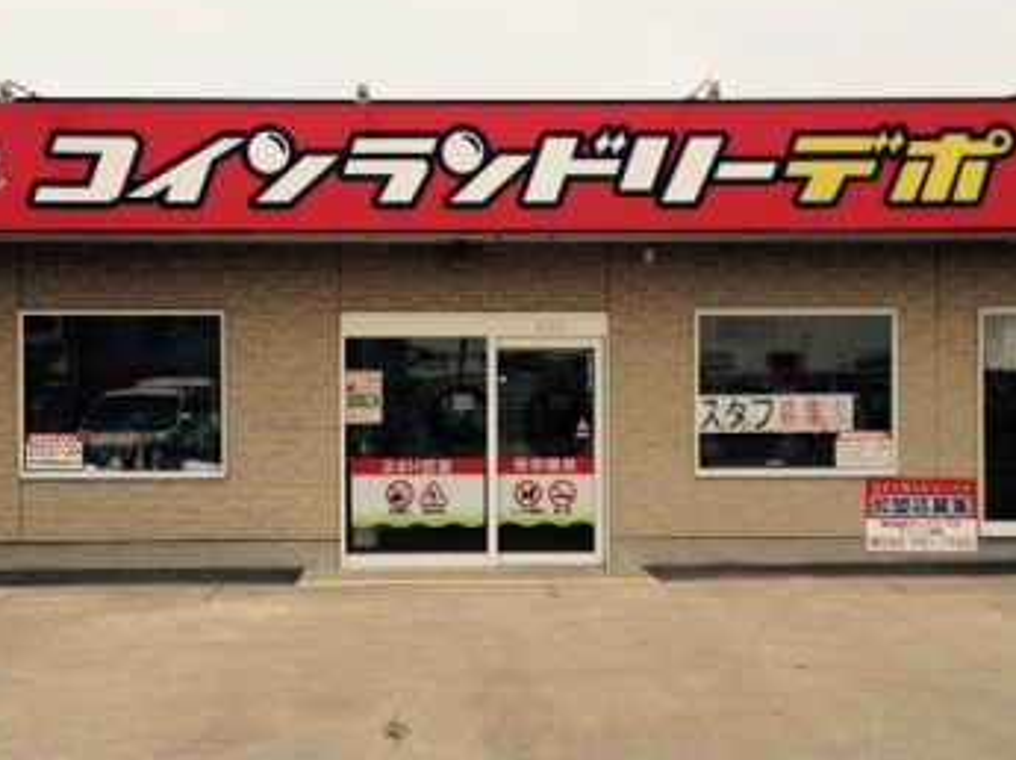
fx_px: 1906
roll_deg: +0.2
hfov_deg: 29.8
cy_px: 386
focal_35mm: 65
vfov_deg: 22.5
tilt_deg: -2.7
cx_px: 483
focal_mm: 4.28
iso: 50
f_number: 2.4
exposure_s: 1/1972
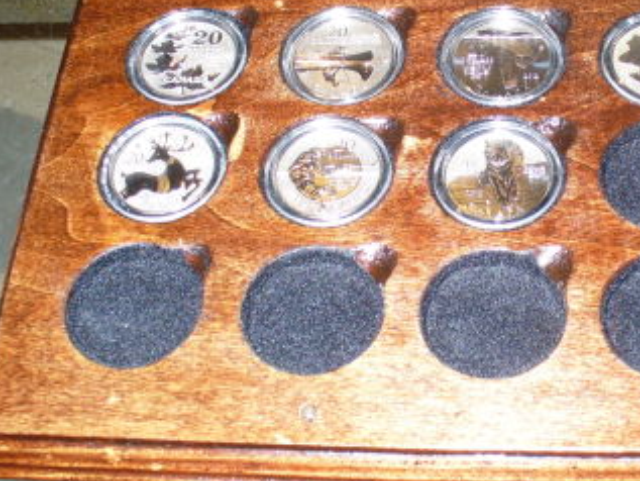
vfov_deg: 21.6
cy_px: 175
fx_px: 1258
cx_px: 508
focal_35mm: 68
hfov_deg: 28.0
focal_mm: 6.1
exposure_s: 1/30
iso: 80
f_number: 2.8
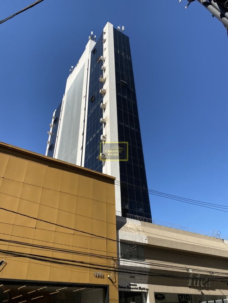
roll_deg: +1.2
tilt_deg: +36.8
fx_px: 228
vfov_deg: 67.3
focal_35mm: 26
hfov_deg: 53.1
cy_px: 152
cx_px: 114
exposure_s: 1/2513
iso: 32
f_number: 1.8
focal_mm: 4.25
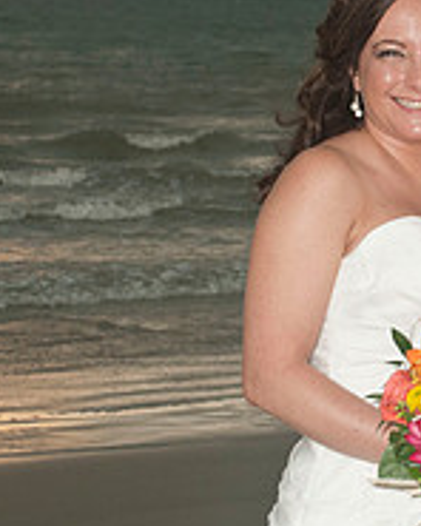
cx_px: 469
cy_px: 203
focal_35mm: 154
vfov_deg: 12.5
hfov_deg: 9.9
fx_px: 2399
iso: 400
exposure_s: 1/200
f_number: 5.6
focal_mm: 35
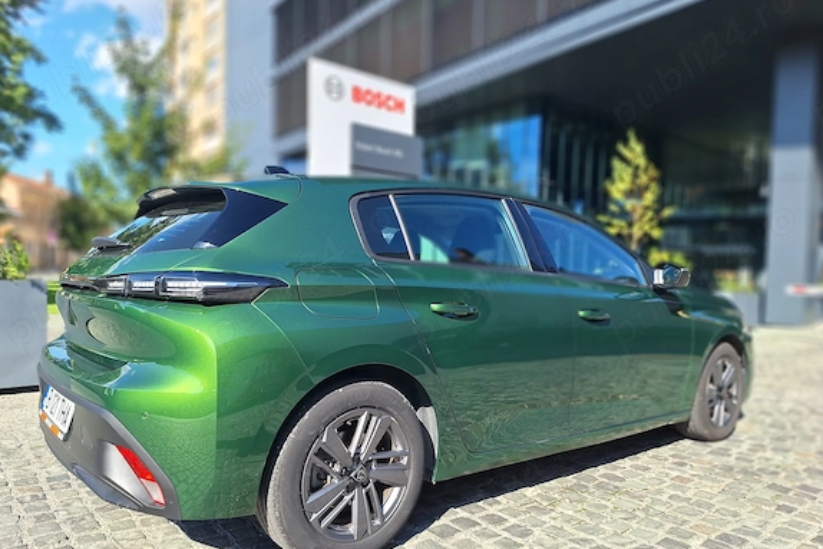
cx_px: 400
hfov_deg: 71.5
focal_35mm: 25
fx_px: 572
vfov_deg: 51.3
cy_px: 292
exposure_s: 1/1230
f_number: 1.8
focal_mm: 5.54
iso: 40
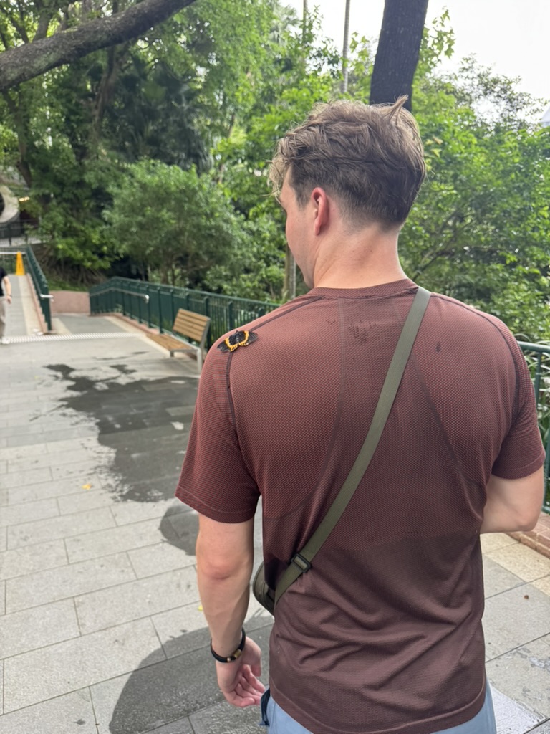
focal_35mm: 24
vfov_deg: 71.6
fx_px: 508
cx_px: 275
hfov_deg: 56.8
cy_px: 367
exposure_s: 1/150
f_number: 1.78
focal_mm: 6.76
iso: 64
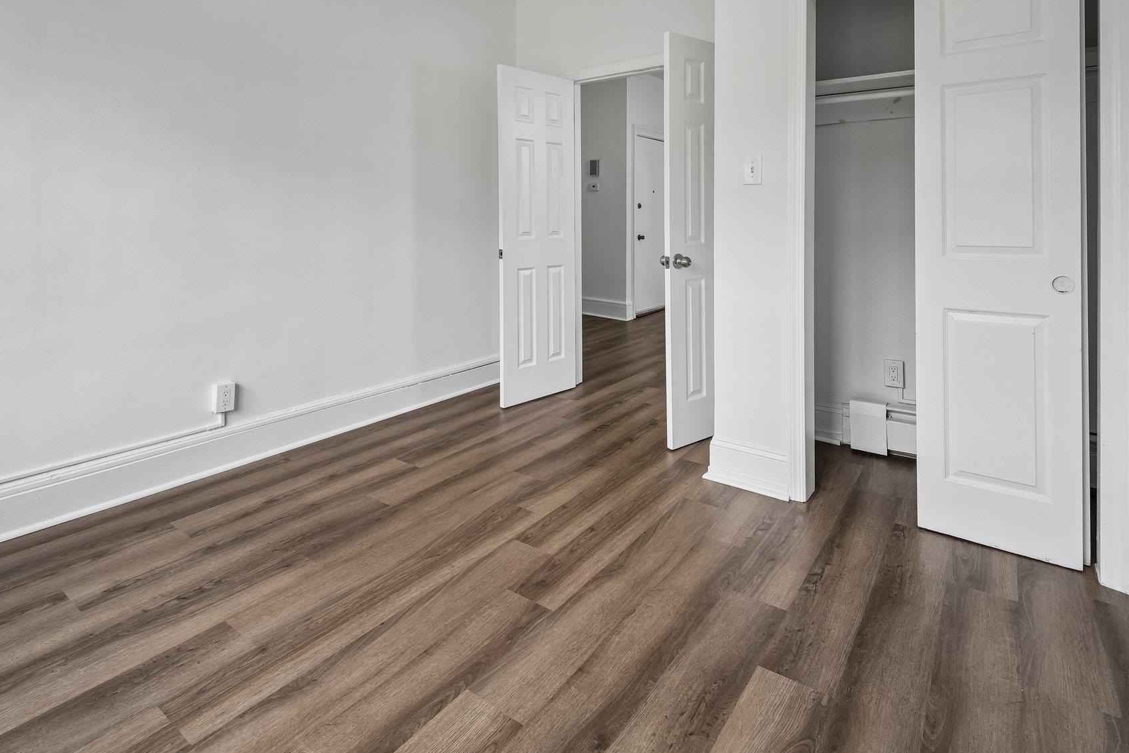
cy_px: 329
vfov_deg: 70.2
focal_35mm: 17
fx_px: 533
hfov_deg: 93.3
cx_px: 572
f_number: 7.1
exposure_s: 1/60
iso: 200
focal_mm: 14
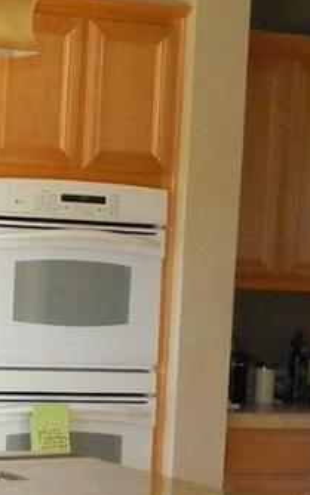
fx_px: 1607
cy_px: 329
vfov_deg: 17.5
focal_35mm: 119
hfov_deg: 10.4
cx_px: -222
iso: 180
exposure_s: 1/30
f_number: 3.1
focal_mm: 4.5
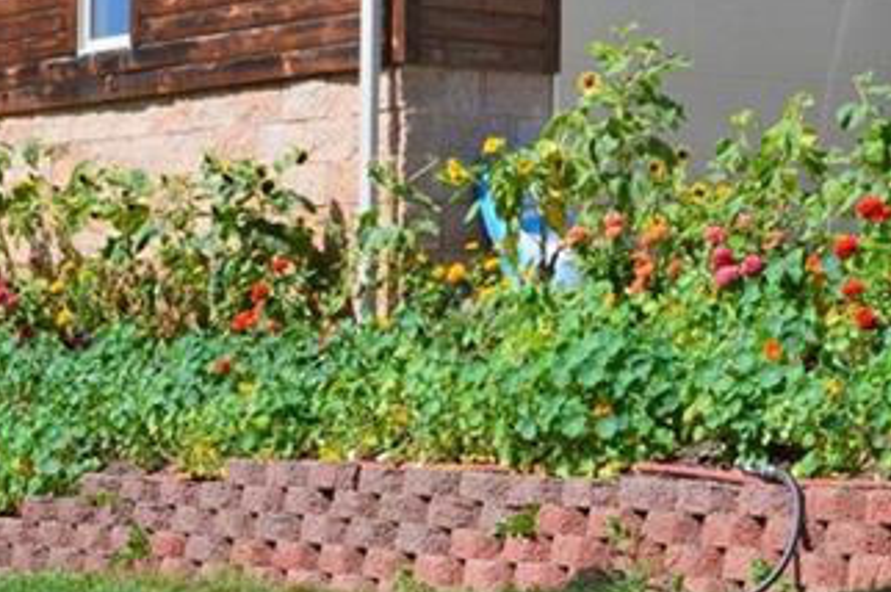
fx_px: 3066
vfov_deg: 11.0
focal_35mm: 124
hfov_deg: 16.4
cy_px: 260
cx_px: 672
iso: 400
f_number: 11
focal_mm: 26
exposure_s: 1/400
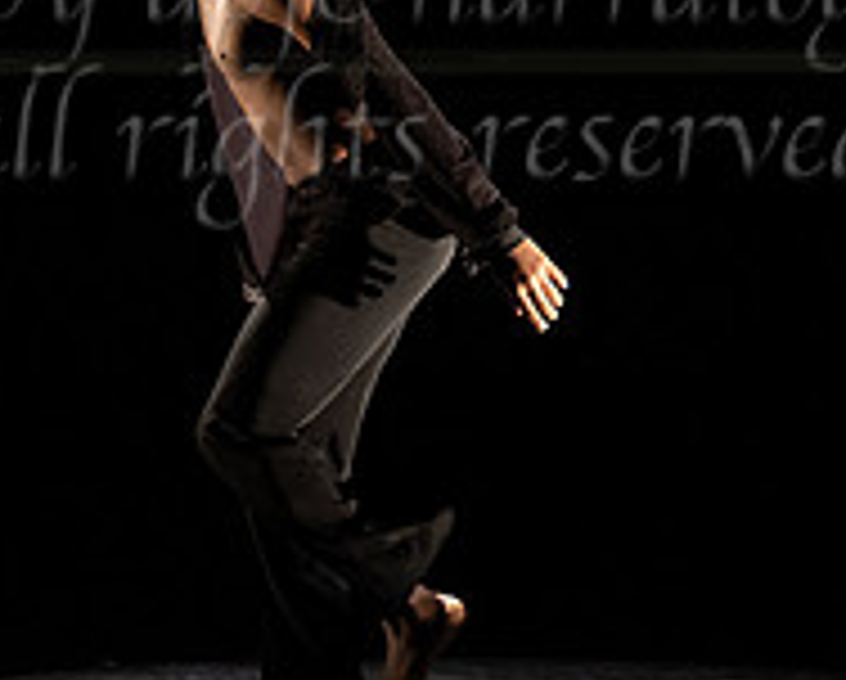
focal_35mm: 318
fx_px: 7975
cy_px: 56
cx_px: 302
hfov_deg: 6.1
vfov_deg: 4.9
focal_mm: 110
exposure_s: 1/500
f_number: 3.2
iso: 5000
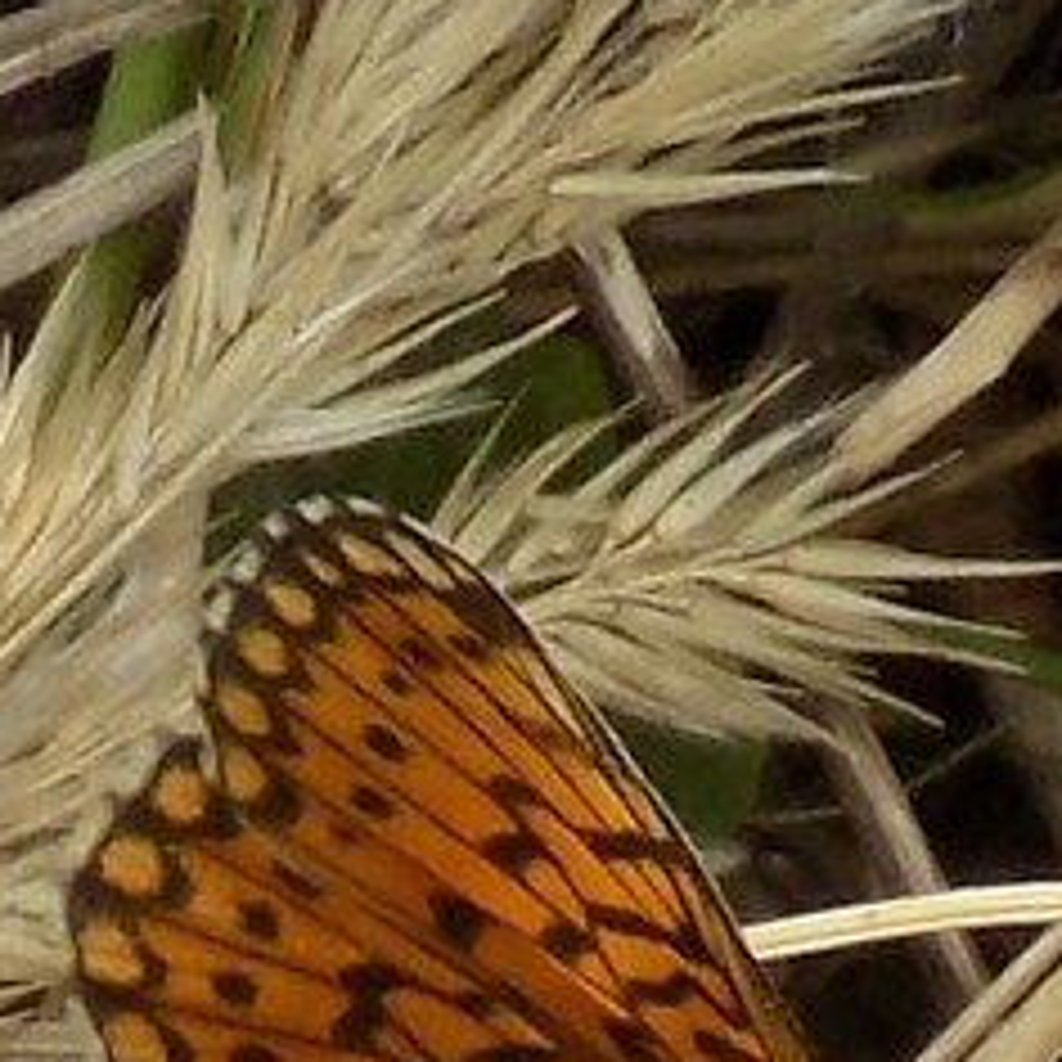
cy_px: 1359
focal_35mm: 377
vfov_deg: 4.6
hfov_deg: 4.6
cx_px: 38
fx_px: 13086
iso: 80
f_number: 4.8
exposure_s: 1/250
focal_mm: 20.9
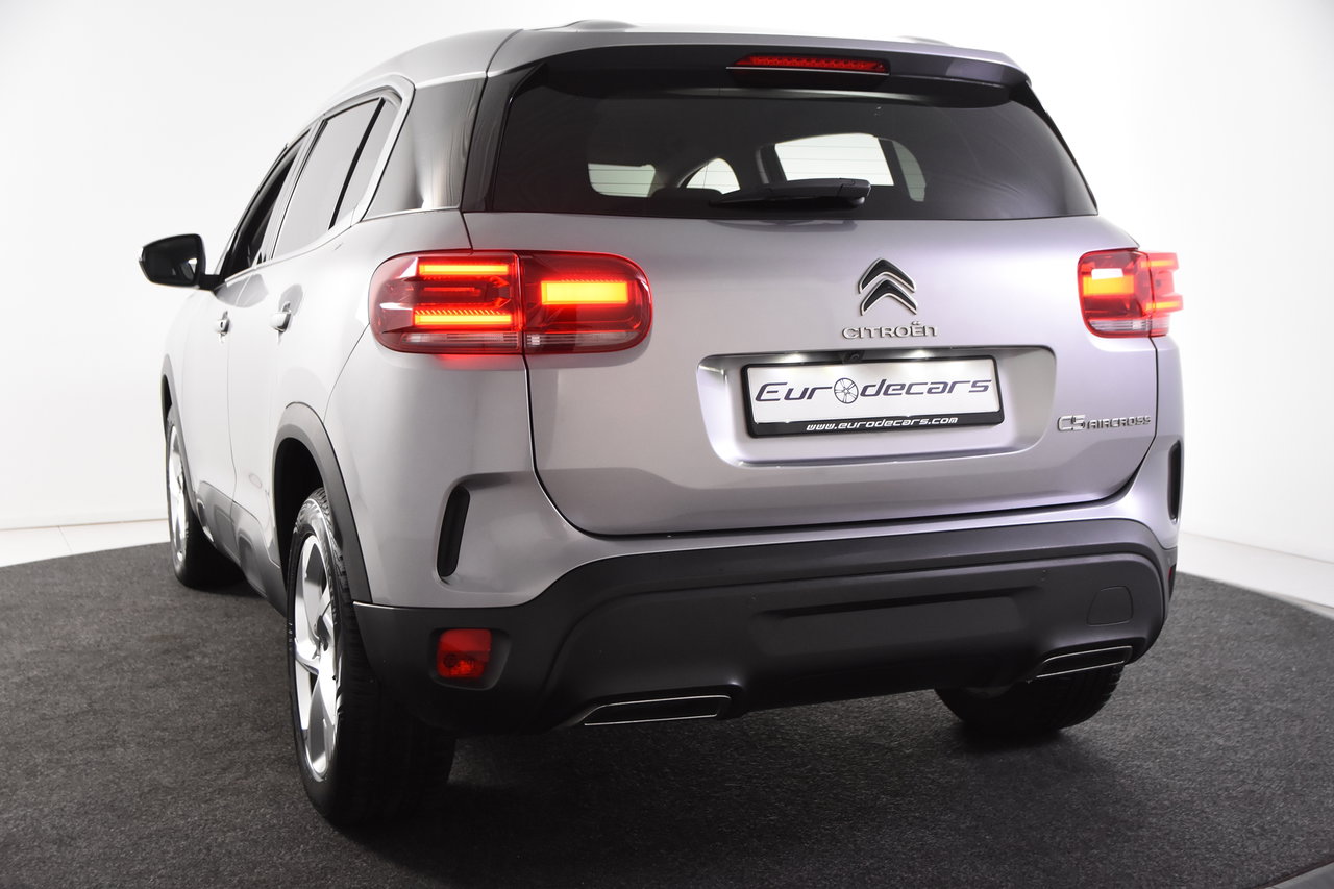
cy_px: 444
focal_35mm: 46
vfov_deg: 28.9
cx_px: 667
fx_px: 1723
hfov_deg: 42.3
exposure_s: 1/80
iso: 1600
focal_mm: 31
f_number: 4.5
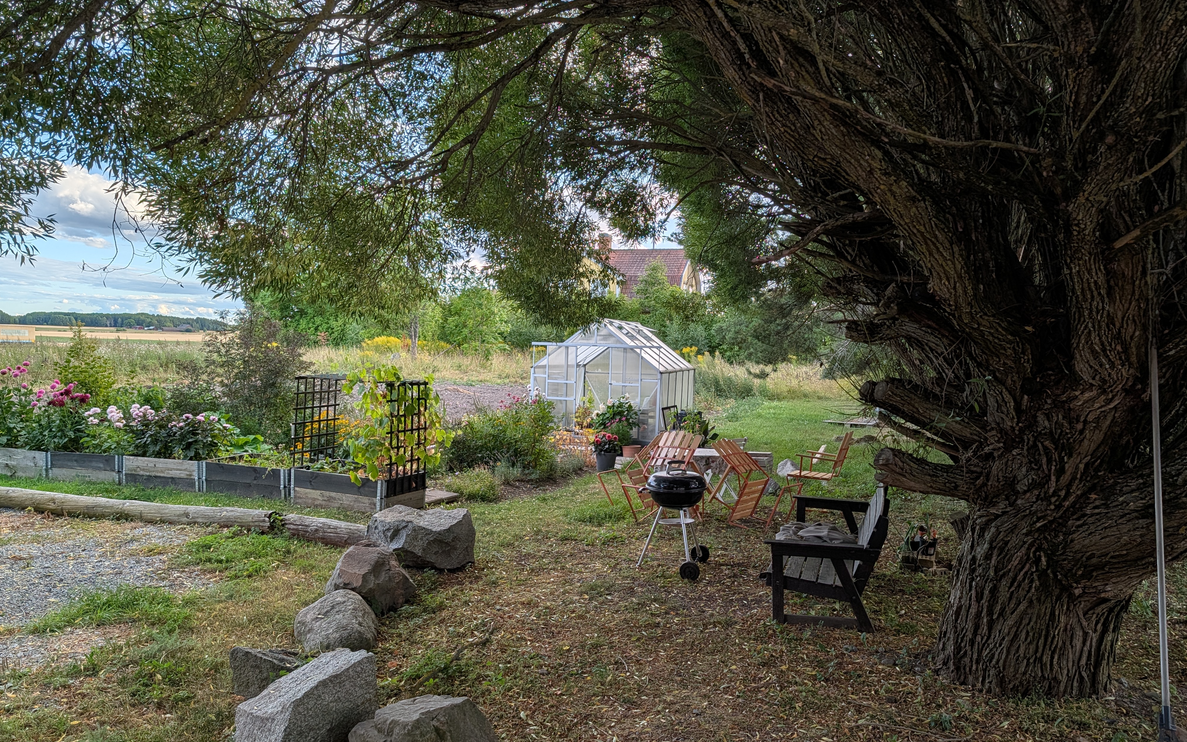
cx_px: 595
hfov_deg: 70.4
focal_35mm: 26
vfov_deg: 47.5
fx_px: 841
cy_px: 414
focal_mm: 6.9
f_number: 1.68
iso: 19
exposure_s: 1/2717
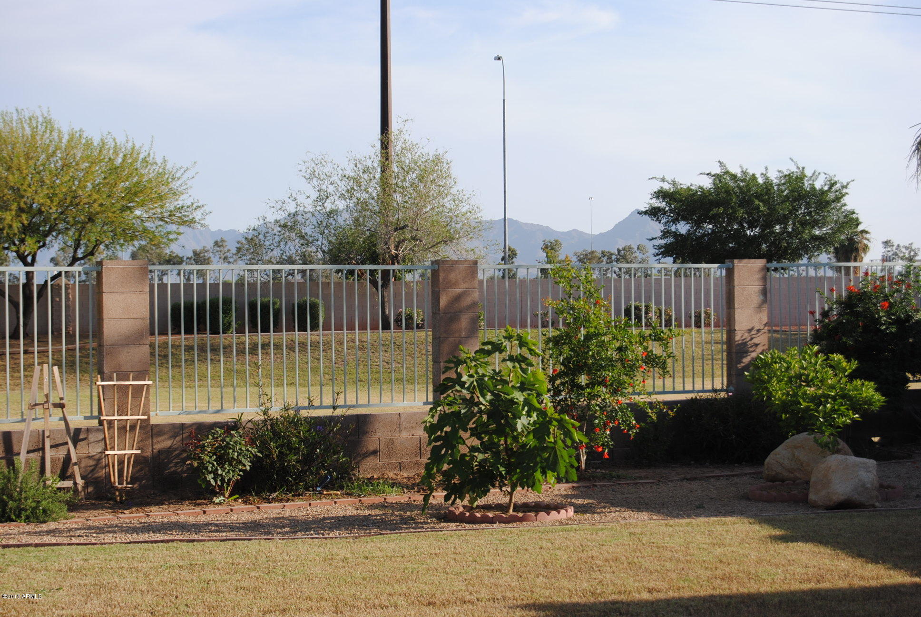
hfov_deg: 24.6
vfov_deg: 16.6
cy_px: 308
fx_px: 2113
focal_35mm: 82
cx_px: 460
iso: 100
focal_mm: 55
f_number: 7.1
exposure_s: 1/200
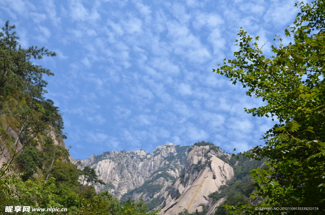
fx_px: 405
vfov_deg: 29.7
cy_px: 108
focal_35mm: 45
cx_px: 162
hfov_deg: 43.7
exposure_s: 1/250
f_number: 8
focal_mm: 30
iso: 110
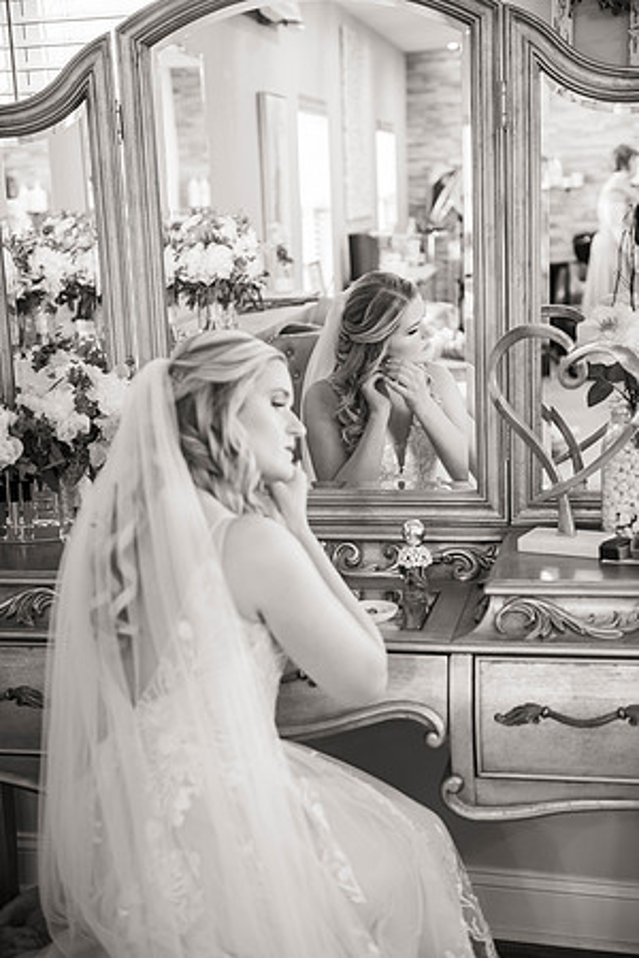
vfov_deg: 36.2
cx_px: 320
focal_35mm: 55
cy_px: 479
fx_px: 1464
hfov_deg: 24.6
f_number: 2.8
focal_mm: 55
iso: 1000
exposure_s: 1/60
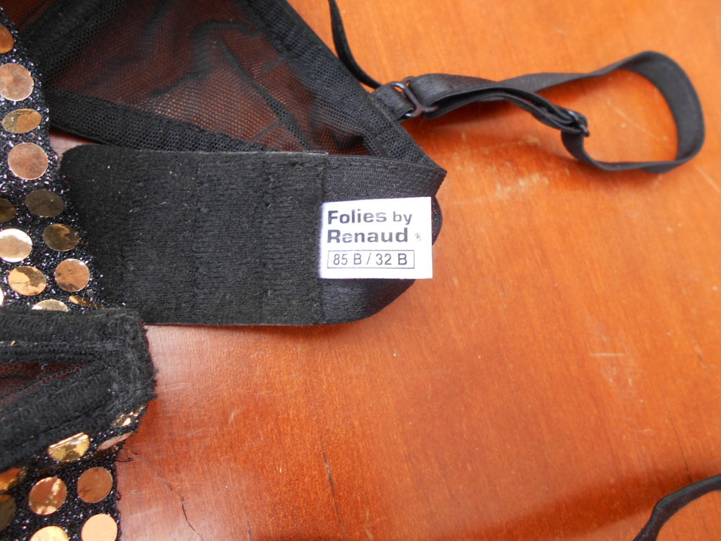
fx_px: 542
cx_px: 360
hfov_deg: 67.3
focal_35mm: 26
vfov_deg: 53.1
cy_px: 270
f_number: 3.2
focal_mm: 4.6
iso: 80
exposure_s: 1/30
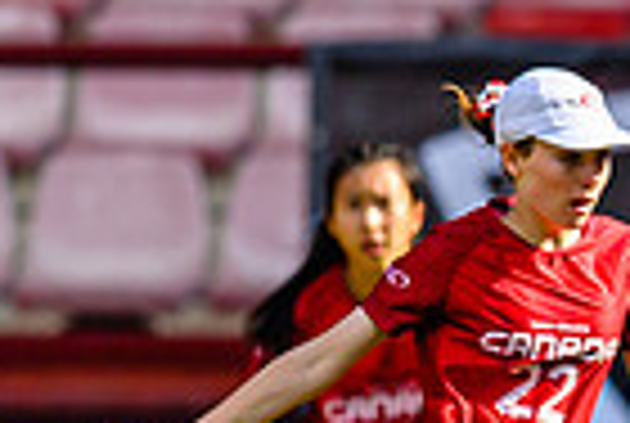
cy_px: 539
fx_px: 50279
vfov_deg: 0.5
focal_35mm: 2867
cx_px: 1463
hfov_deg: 0.7
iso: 160
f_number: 3.2
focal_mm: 400
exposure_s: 1/1250
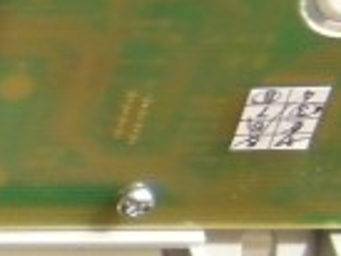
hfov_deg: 9.7
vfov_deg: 8.3
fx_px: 1765
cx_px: -500
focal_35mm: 179
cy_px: 249
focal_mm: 5.2
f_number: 1.8
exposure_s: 1/15
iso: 240
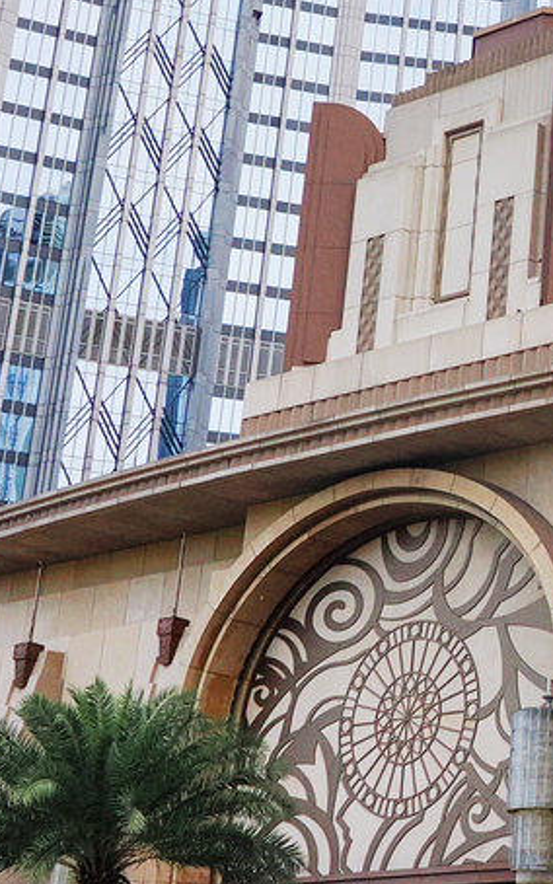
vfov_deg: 23.6
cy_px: 136
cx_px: 878
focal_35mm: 86
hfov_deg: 14.0
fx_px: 2072
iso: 1000
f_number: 4.5
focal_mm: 12
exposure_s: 1/2500
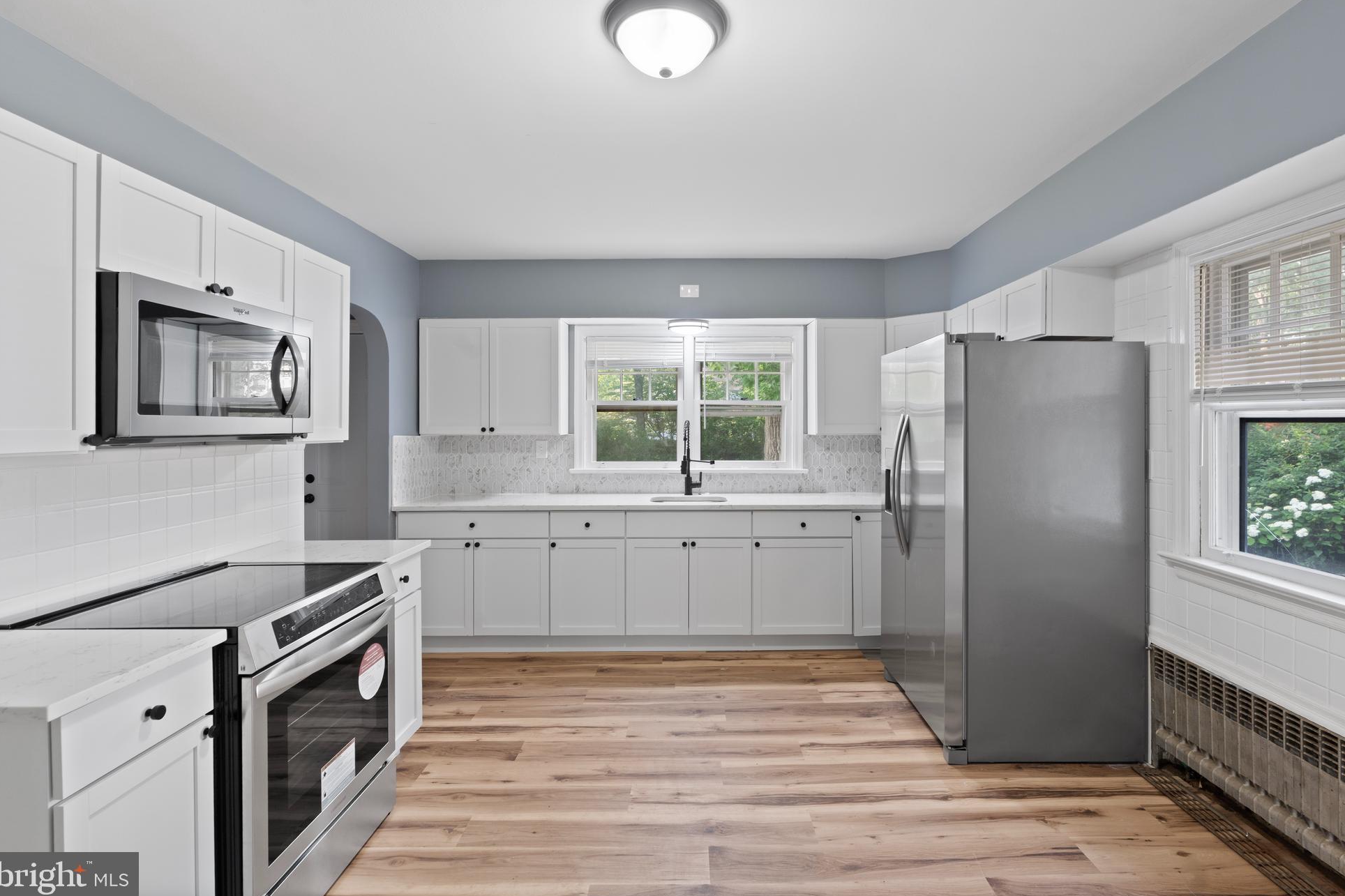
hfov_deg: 93.2
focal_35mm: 17
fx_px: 635
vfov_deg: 70.4
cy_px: 427
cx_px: 698
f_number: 8
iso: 200
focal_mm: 16
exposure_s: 1/2.5
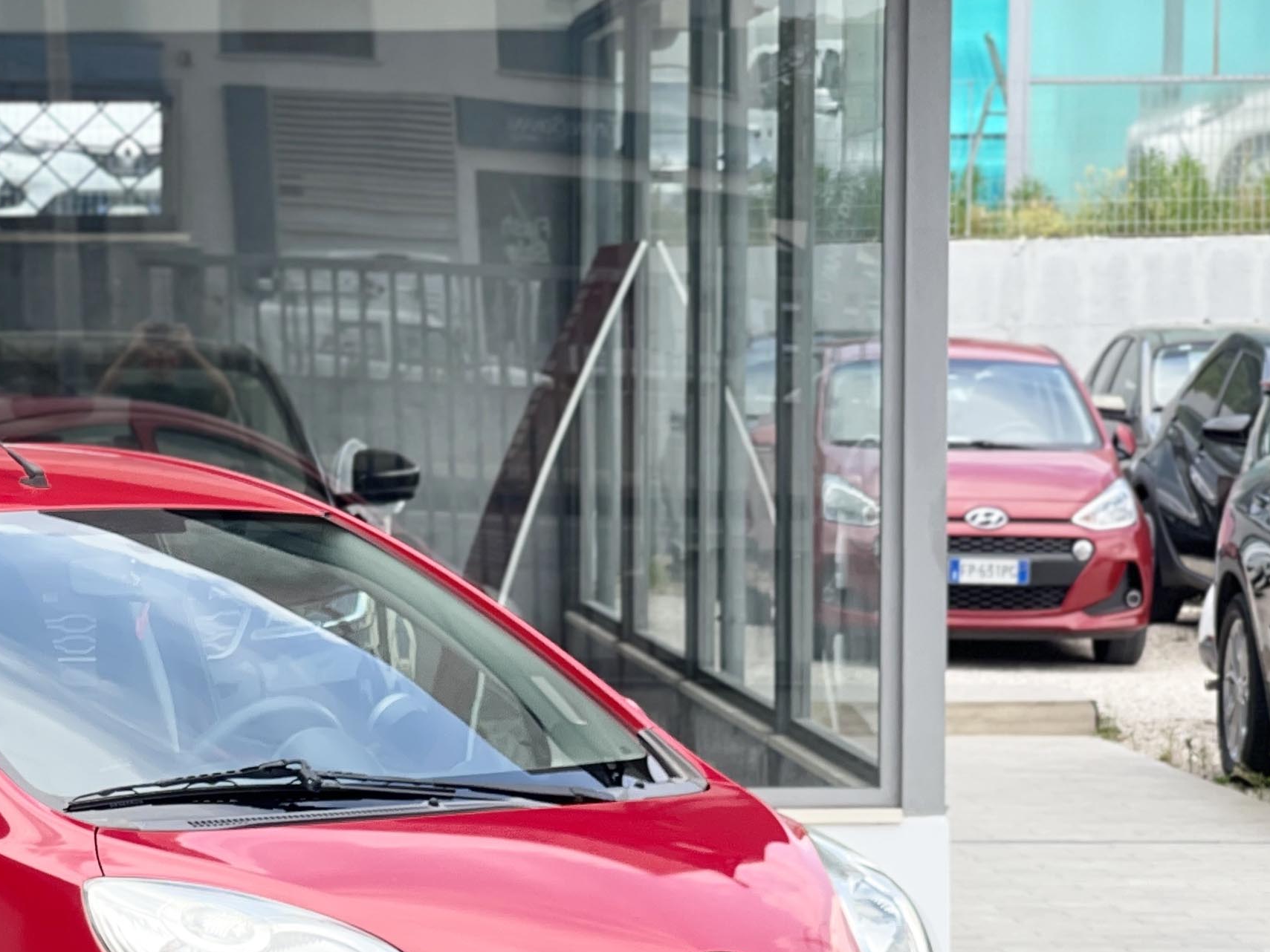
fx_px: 5540
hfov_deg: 13.0
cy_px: 879
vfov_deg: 9.8
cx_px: 100
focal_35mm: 151
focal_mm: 7.5
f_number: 2.2
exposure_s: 1/192
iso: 25
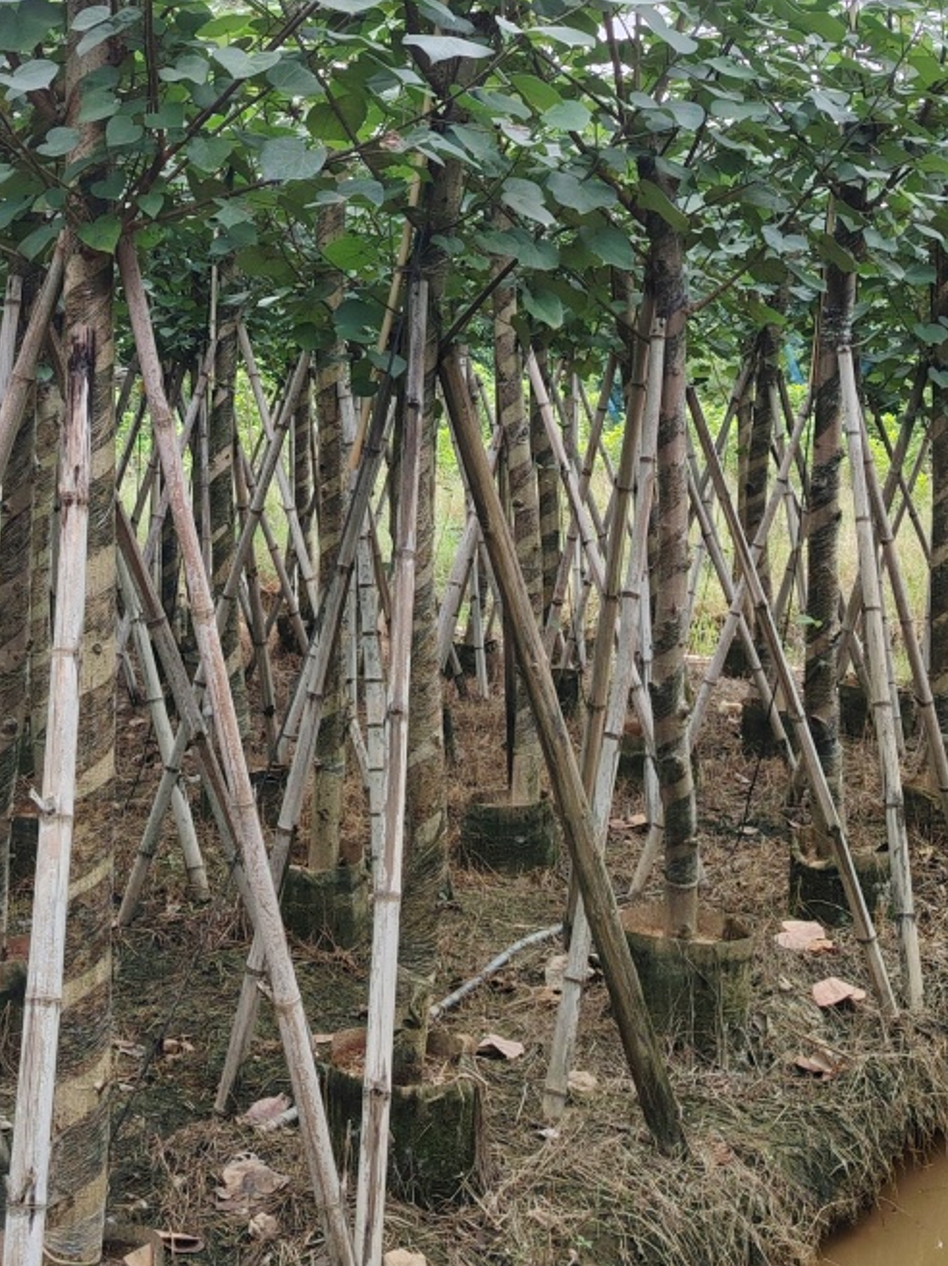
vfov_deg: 35.9
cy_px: 296
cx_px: 252
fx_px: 1901
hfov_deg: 27.7
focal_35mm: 52
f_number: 1.75
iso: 100
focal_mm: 5.25
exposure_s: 1/292
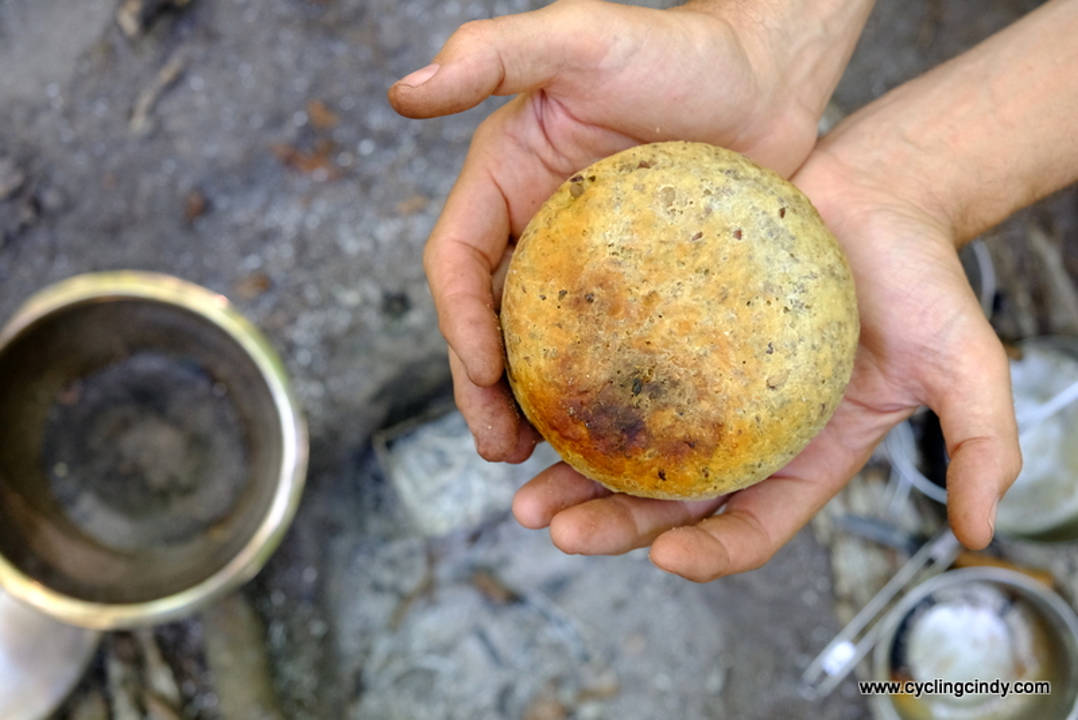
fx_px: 1348
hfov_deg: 43.6
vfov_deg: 29.9
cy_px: 360
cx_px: 539
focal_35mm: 45
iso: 2000
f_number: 4.5
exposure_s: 1/56
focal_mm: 30.2
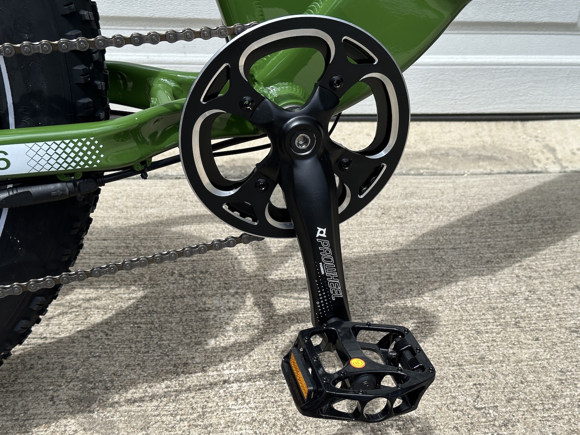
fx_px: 804
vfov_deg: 30.3
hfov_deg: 39.7
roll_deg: -4.8
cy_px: 218
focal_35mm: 48
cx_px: 290
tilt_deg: -34.8
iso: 64
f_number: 1.78
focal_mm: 6.86
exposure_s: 1/2410
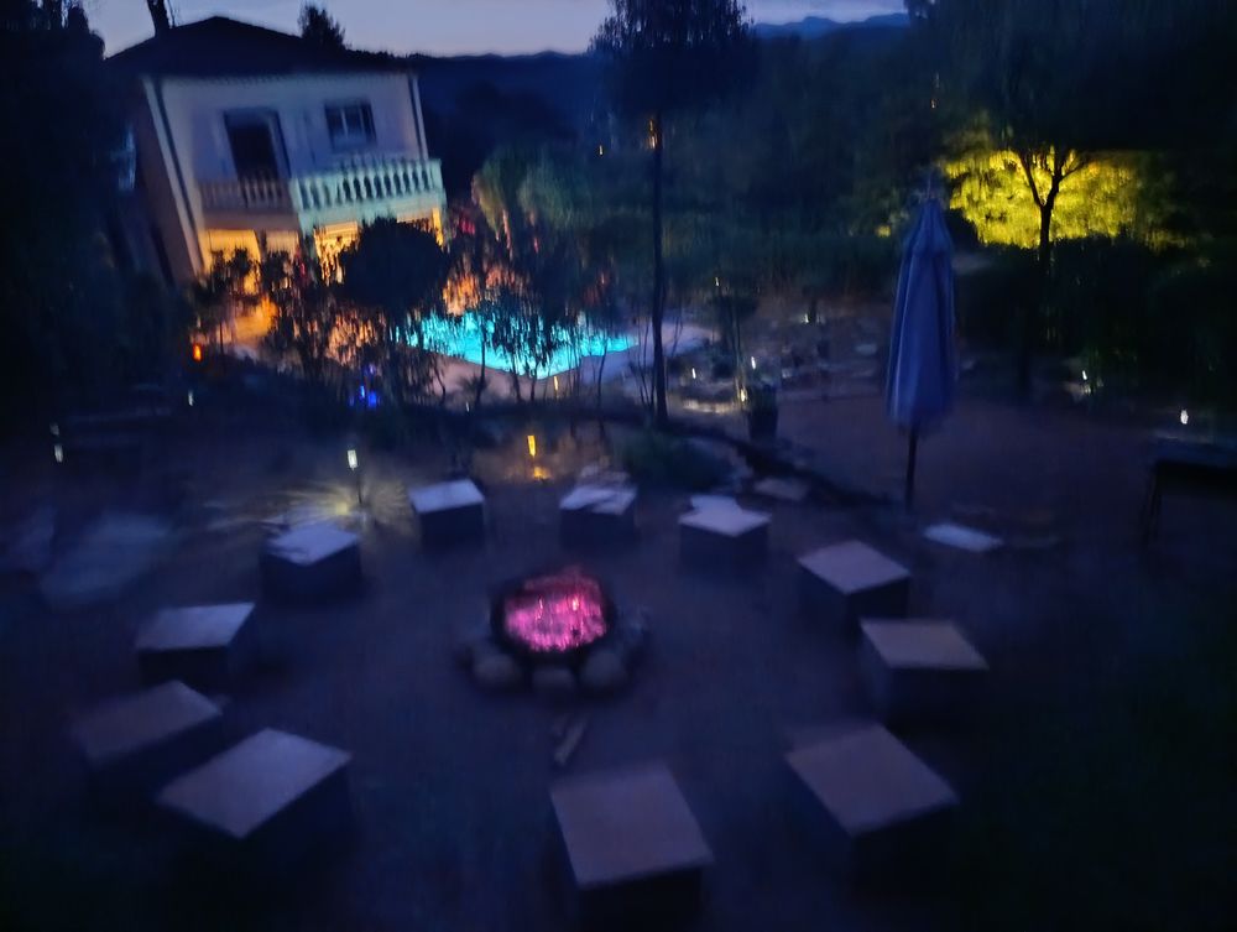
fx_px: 823
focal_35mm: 23
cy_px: 466
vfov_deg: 59.0
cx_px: 618
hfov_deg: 73.8
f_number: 1.6
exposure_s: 1/10
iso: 20000
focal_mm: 6.14
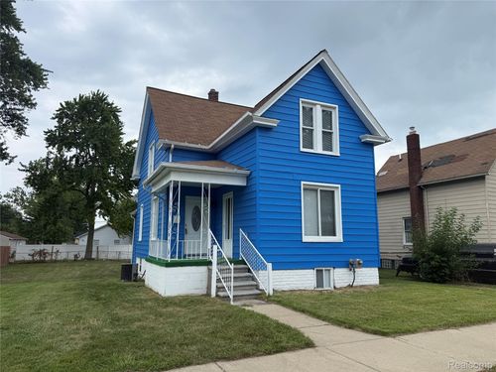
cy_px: 186
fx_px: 344
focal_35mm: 24
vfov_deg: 56.8
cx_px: 248
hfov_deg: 71.6
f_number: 1.78
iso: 80
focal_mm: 6.76
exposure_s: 1/1855
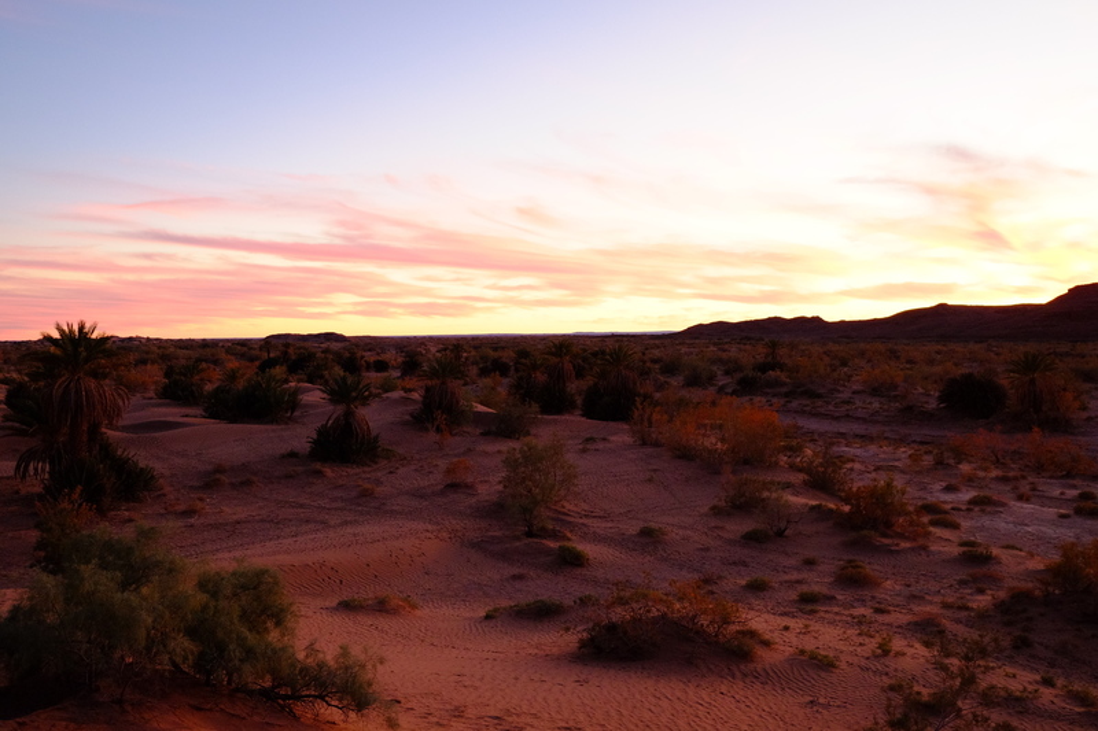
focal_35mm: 35
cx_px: 549
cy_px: 366
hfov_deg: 54.4
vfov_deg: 37.8
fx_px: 1067
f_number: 5
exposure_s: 1/30
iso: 2500
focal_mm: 23
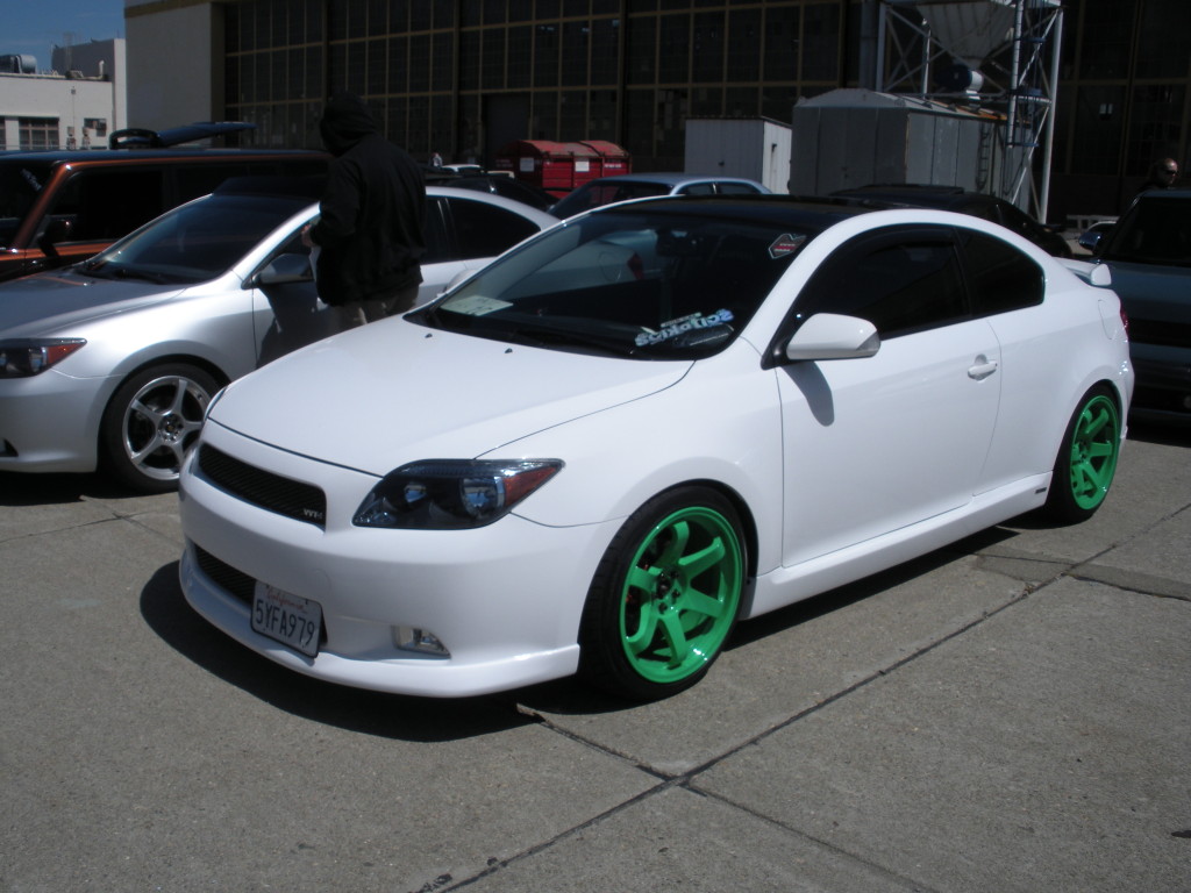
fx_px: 1239
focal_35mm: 36
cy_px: 446
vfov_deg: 39.7
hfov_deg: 51.4
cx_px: 596
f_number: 5.6
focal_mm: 6.3
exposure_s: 1/864
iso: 64
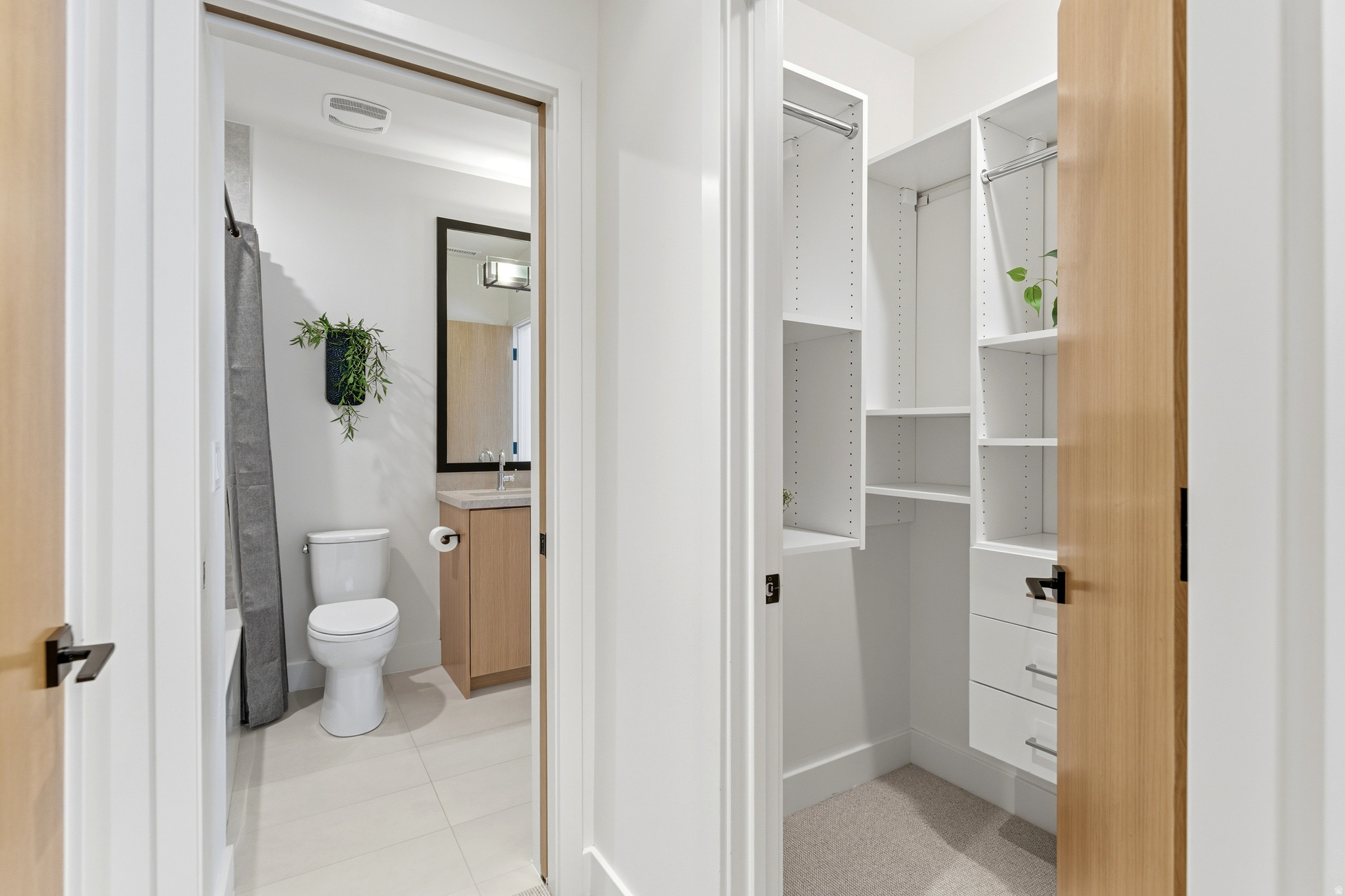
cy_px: 448
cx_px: 672
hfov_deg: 96.0
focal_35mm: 16
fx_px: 605
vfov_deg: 73.1
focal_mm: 16.2
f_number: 8
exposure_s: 1/160
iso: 320
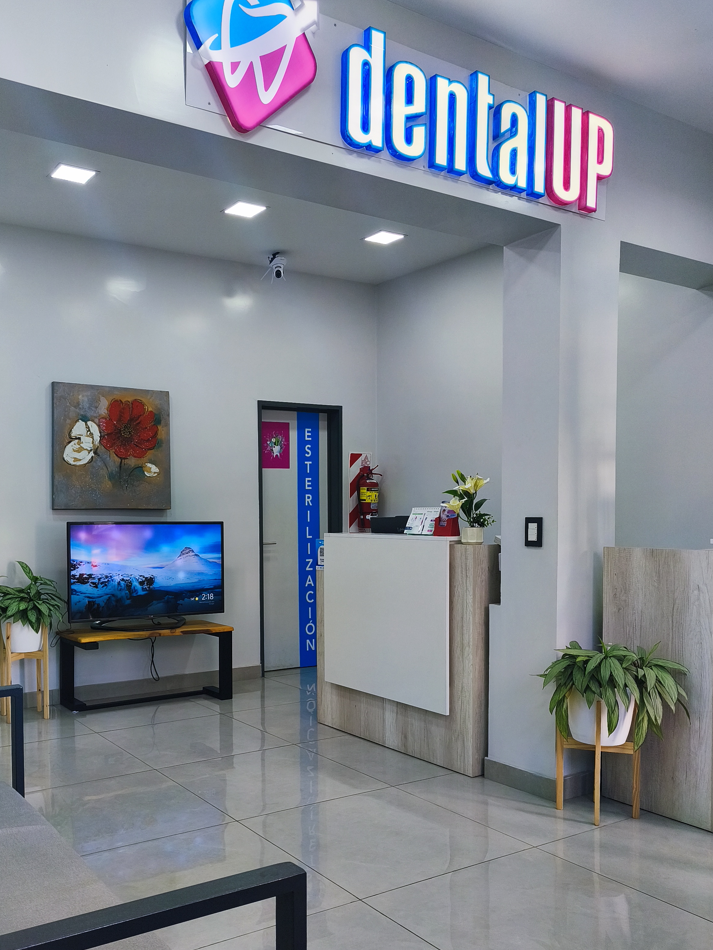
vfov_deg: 59.6
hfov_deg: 46.3
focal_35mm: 30
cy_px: 552
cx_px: 263
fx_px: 824
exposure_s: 1/99.9
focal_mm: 6.14
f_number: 1.65
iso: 100
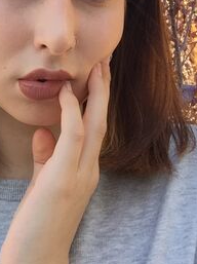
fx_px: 441
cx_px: 23
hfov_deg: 24.5
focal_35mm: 58
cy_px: 56
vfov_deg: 32.5
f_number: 2.2
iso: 32
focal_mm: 2.65
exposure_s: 1/146
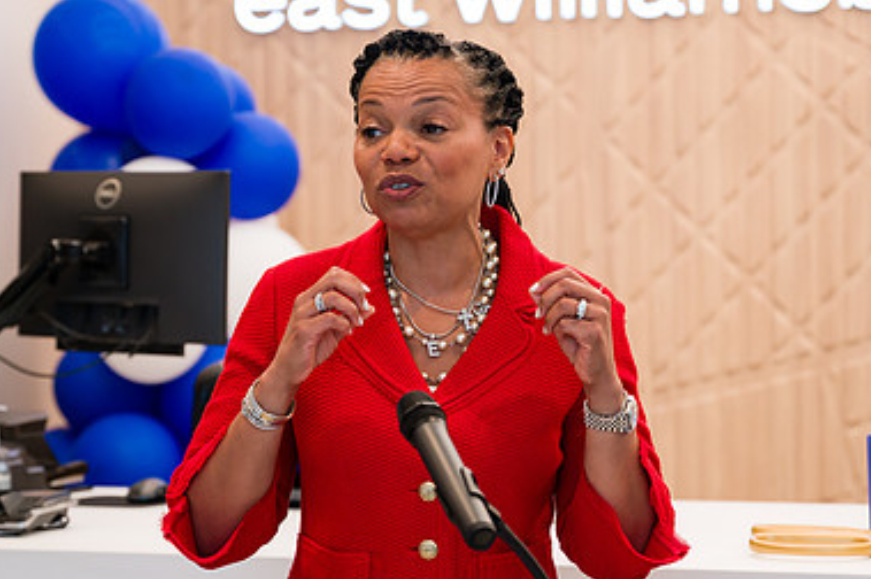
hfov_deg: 18.4
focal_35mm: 111
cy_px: 357
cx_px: 433
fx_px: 2683
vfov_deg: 12.3
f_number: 3.2
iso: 400
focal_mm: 70
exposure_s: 1/200
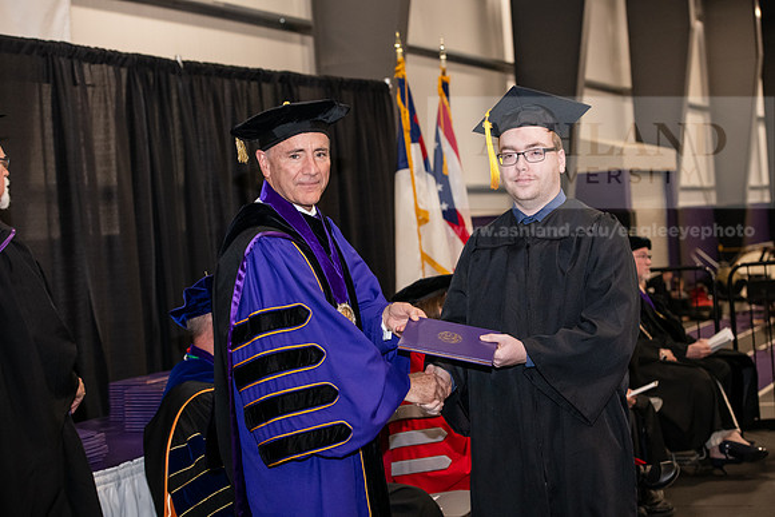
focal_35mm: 70
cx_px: 388
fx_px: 1507
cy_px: 258
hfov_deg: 28.8
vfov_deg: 19.5
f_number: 5
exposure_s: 1/200
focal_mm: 70
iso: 2500
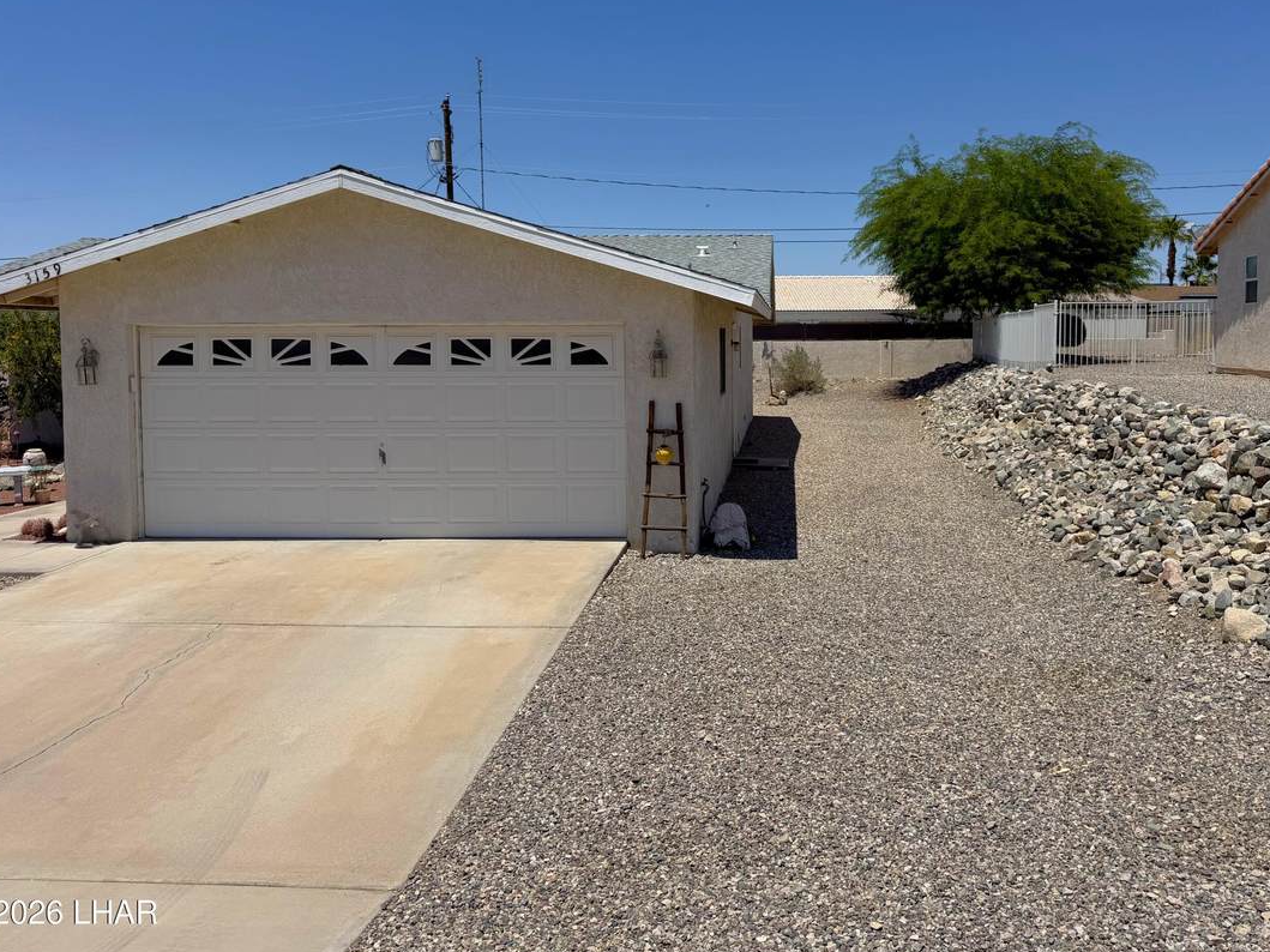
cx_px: 733
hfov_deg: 61.4
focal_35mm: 29
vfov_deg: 48.0
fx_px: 1064
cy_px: 390
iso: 80
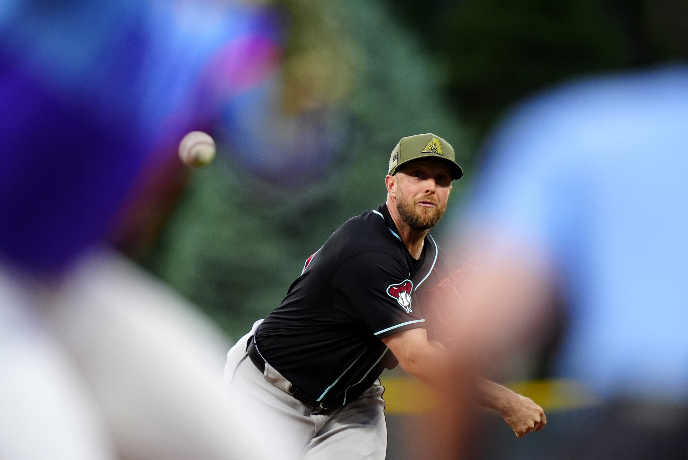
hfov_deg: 3.4
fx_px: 11477
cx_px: 344
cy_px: 230
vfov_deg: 2.3
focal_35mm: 600
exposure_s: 1/3200
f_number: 2.8
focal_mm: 400
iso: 3200
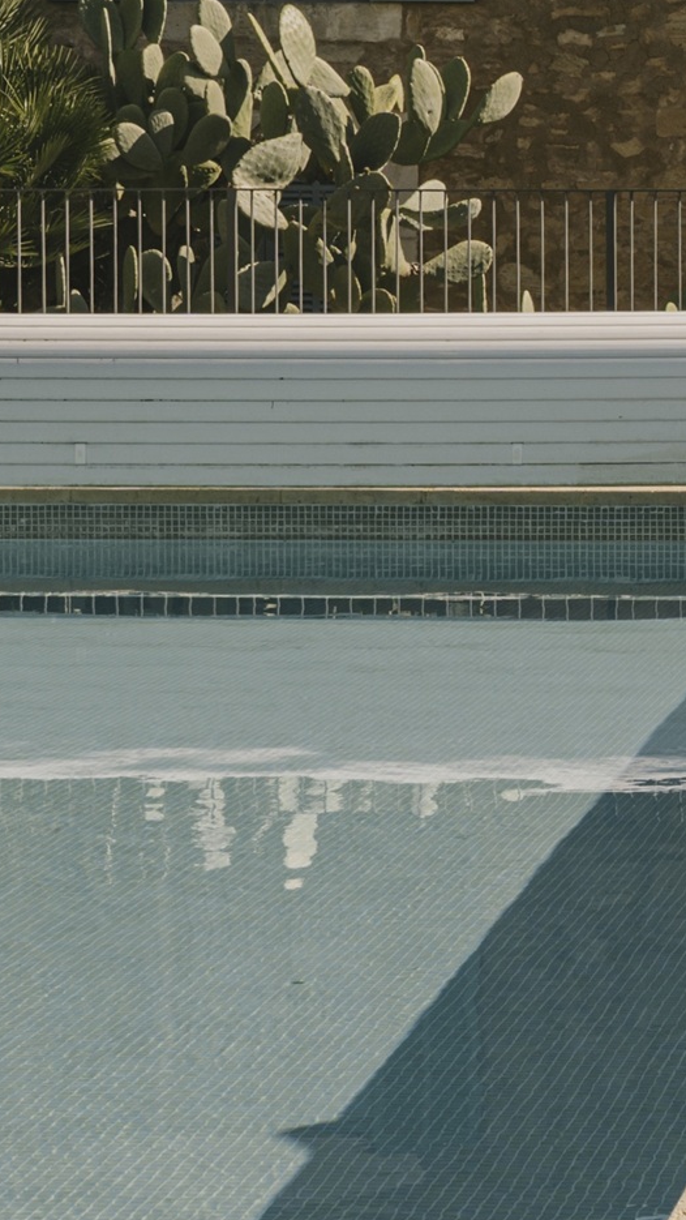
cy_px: 357
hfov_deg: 8.9
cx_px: 1175
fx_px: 4236
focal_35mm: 131
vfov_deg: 16.3
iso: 400
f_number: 11
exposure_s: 1/320
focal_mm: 39
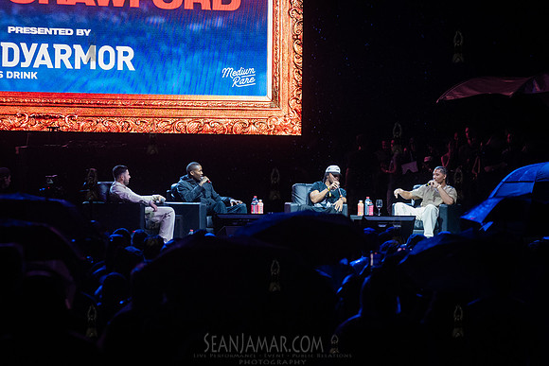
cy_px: 183
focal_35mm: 161
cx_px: 274
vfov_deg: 8.5
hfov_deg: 12.7
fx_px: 2461
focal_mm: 135
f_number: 4.5
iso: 5000
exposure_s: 1/1000
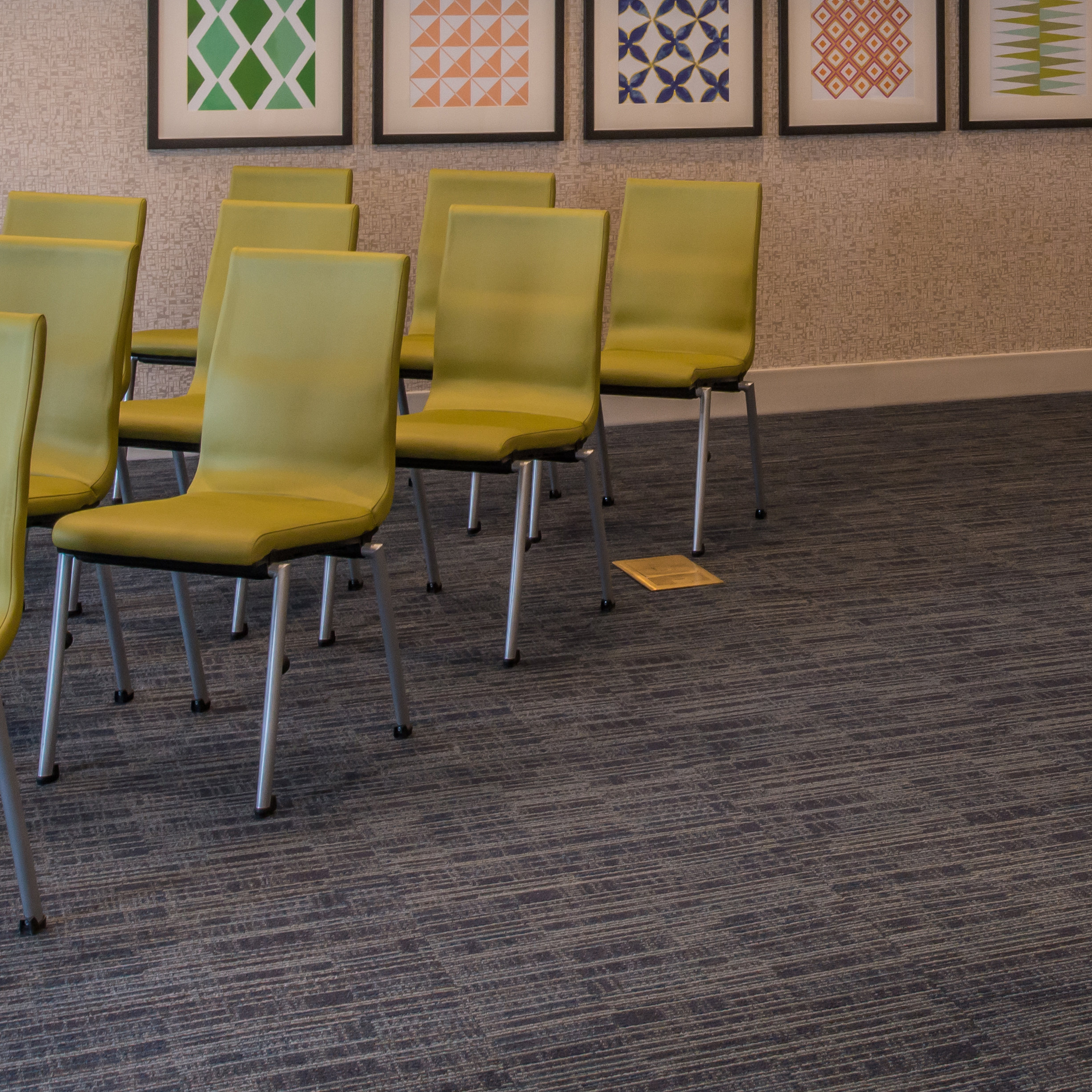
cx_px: 792
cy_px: 640
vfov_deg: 28.1
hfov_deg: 27.8
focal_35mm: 61
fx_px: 2177
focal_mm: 24
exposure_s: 1/8
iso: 640
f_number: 11
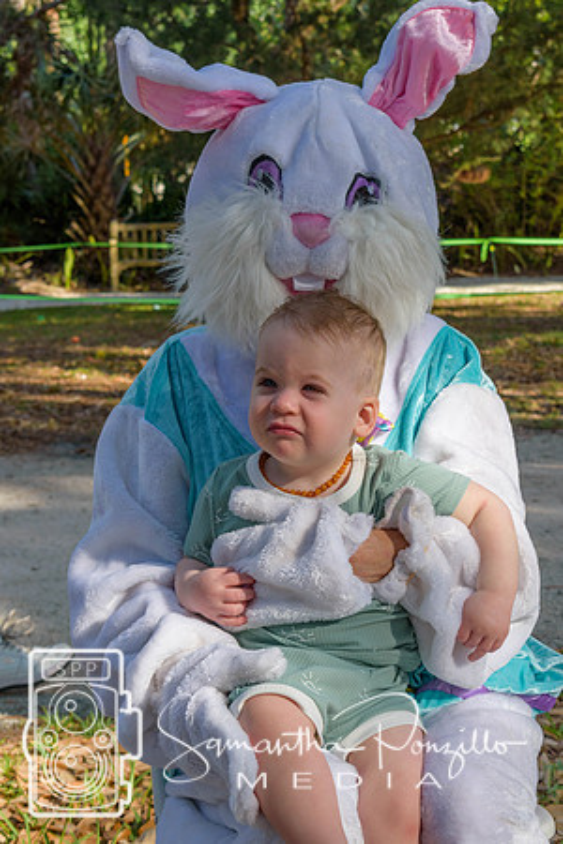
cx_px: 282
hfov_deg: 16.6
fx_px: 1935
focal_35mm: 82
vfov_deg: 24.6
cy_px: 422
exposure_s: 1/320
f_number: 8
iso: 200
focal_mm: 55
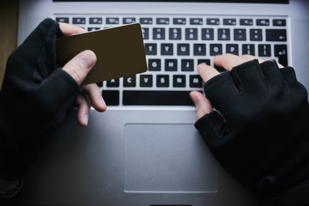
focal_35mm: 35
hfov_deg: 54.4
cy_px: 103
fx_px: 301
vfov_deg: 37.9
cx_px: 154
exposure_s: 1/60
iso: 640
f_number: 1.6
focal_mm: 35
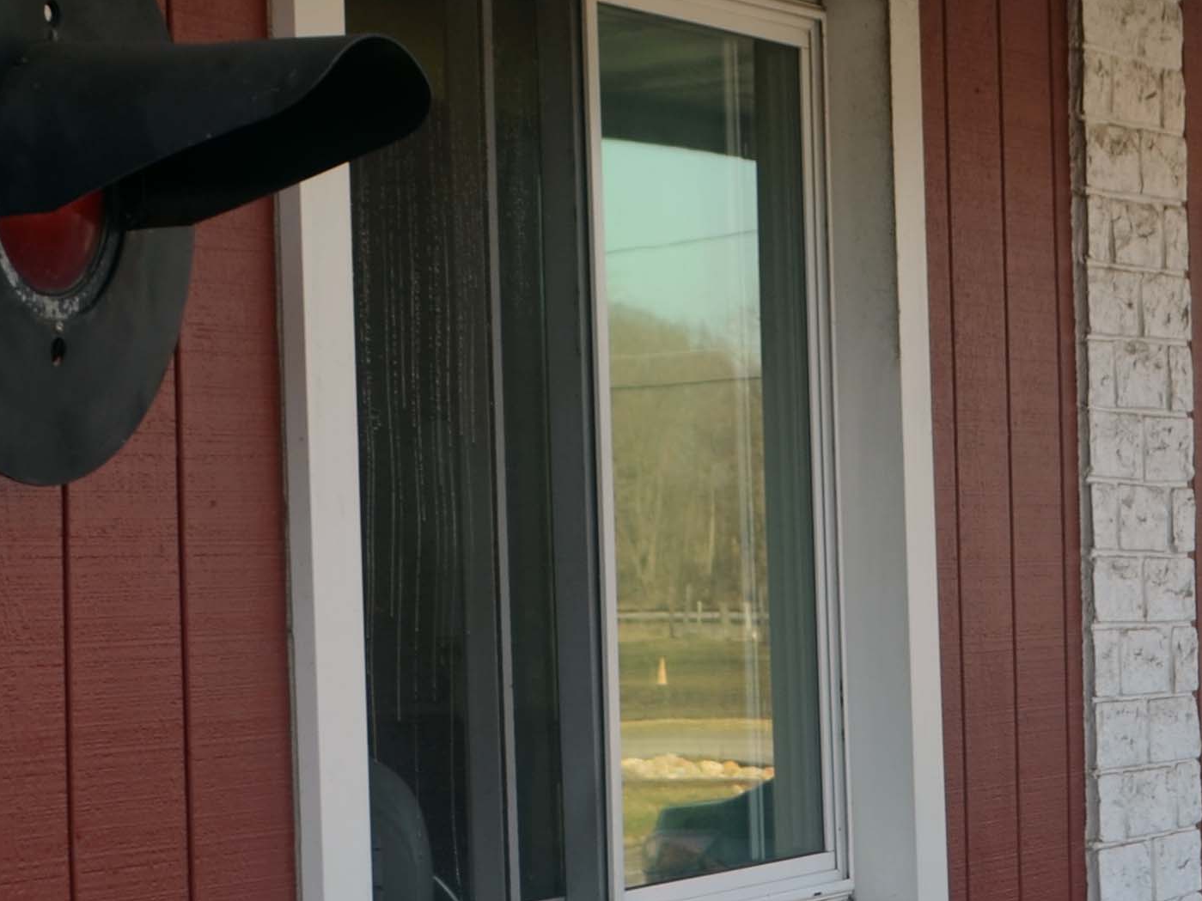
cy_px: 394
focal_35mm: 142
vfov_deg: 10.4
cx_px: 985
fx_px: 4930
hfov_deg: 13.8
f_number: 5.6
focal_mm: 28
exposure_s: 1/125
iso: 100
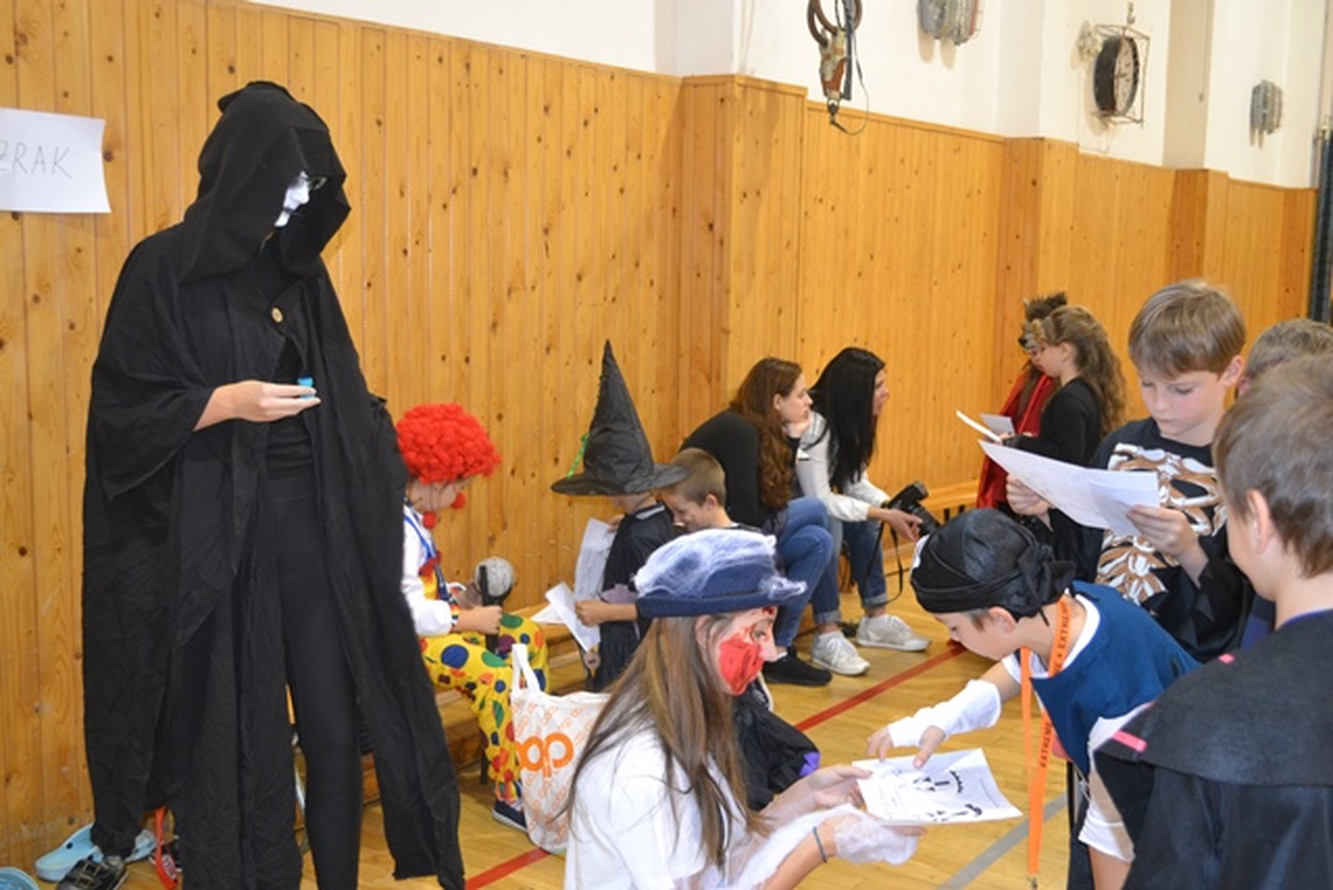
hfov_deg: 49.5
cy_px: 445
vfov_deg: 34.2
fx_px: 1444
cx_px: 666
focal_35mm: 39
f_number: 4.2
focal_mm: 26
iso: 1400
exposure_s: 1/60
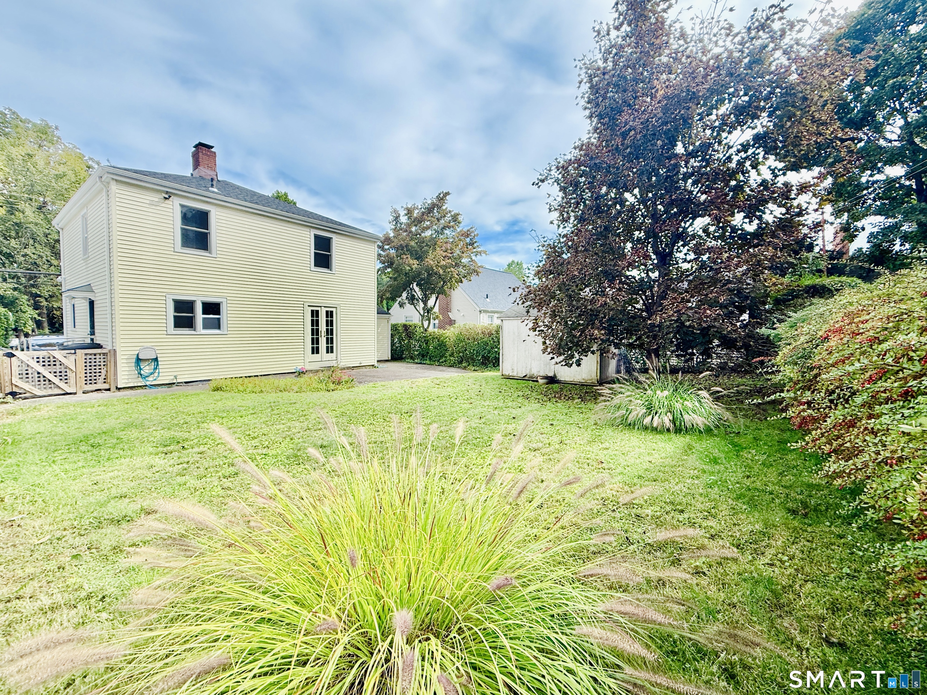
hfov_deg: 102.1
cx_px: 464
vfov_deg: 85.7
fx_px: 375
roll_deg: -0.1
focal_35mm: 14
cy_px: 348
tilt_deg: -2.5
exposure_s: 1/1189
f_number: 2.2
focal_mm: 2.22
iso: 50
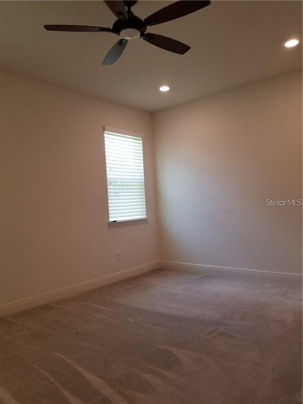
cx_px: 152
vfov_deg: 67.3
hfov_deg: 53.1
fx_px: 303
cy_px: 202
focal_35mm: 26
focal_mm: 4.3
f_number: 1.7
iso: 64
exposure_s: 1/60
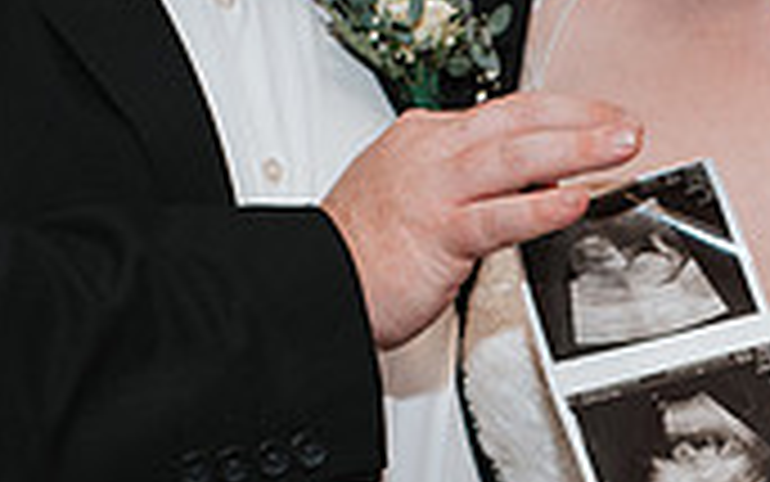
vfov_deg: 10.7
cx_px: 666
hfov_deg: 17.0
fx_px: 2540
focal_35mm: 121
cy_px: 525
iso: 1000
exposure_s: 1/200
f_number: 3.5
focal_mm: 35
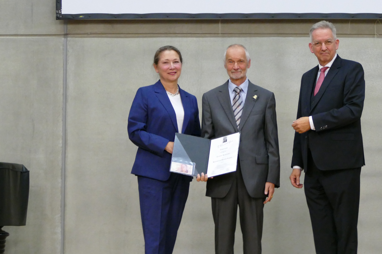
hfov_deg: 20.8
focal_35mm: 98
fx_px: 1040
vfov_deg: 13.9
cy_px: 178
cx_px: 243
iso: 1600
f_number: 3.6
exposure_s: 1/60
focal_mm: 24.33
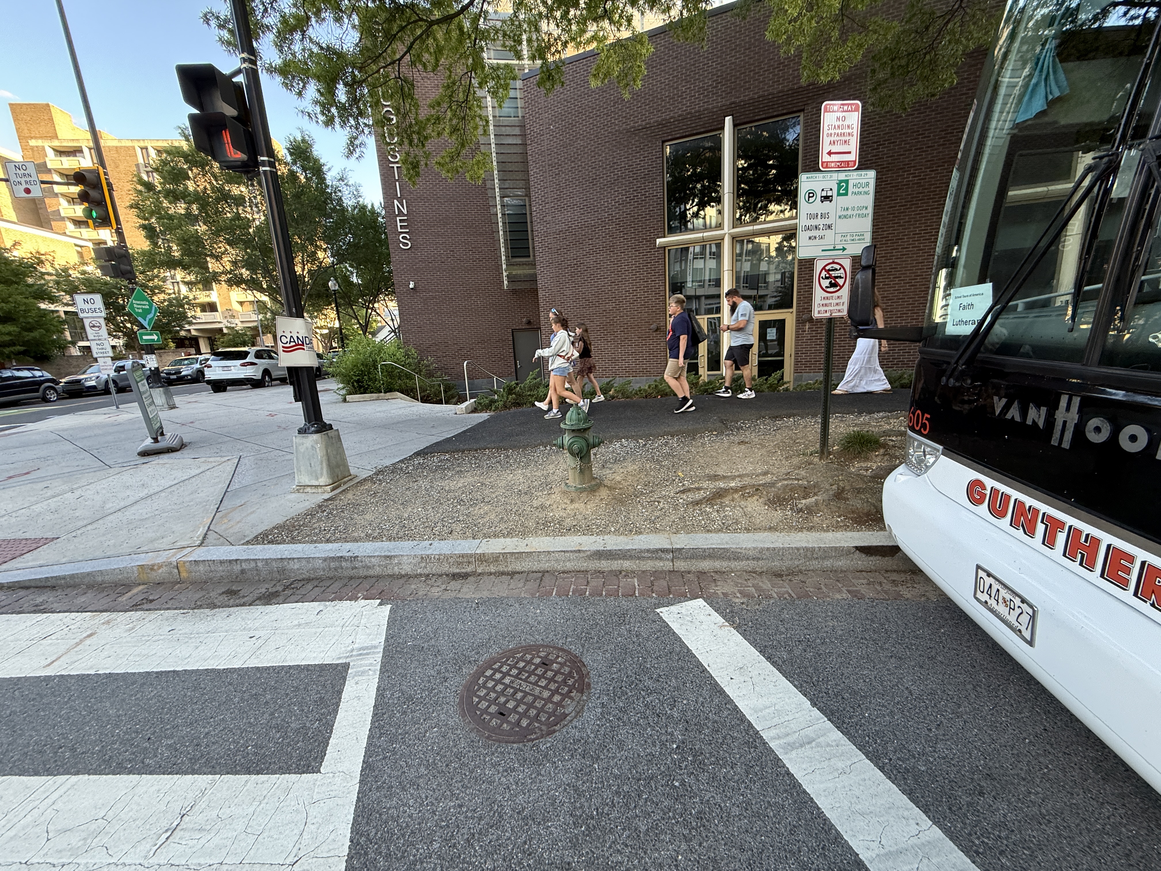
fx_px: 470
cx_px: 580
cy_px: 436
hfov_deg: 102.1
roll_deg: +2.7
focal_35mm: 14
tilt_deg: -11.6
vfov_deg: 85.7
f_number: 2.2
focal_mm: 2.22
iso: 100
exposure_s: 1/99
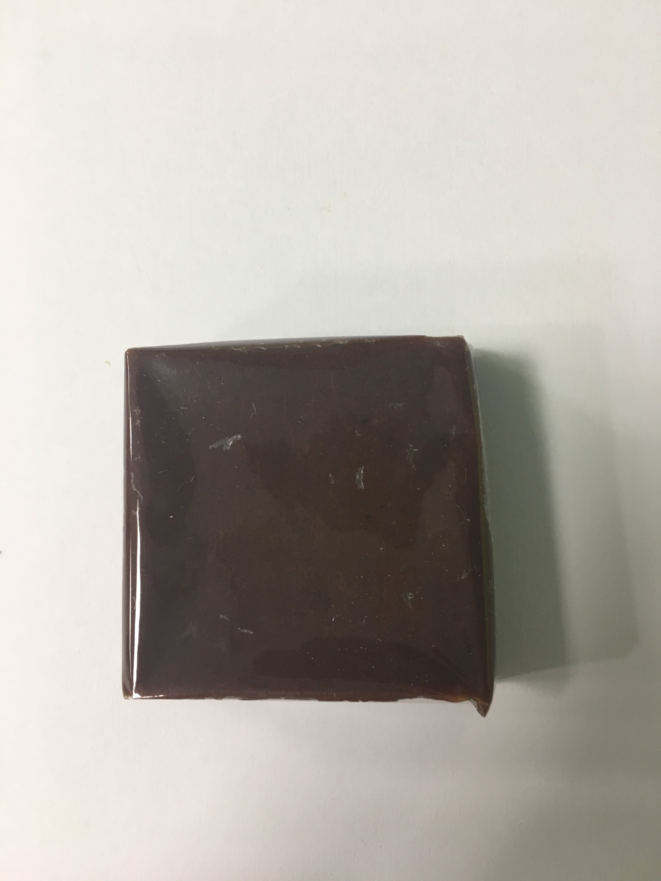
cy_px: 440
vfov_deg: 61.7
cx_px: 330
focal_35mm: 29
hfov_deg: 48.2
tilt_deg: -80.6
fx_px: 738
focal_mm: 4.15
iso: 100
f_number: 2.2
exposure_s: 1/33
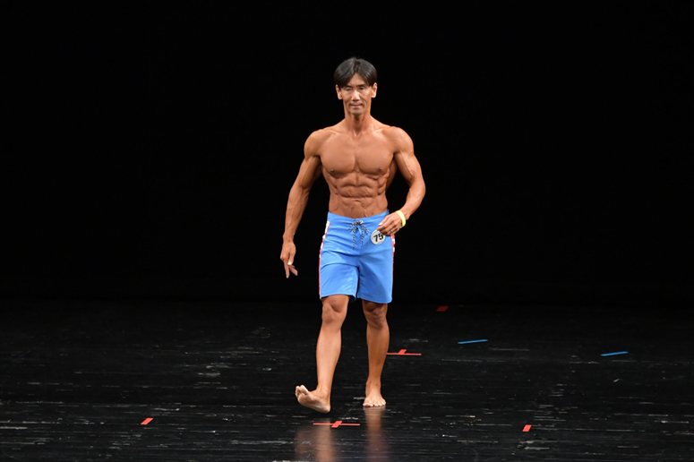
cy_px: 231
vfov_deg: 5.1
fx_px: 5203
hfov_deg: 7.6
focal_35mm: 270
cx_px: 347
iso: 3200
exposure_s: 1/400
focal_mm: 180
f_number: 5.6
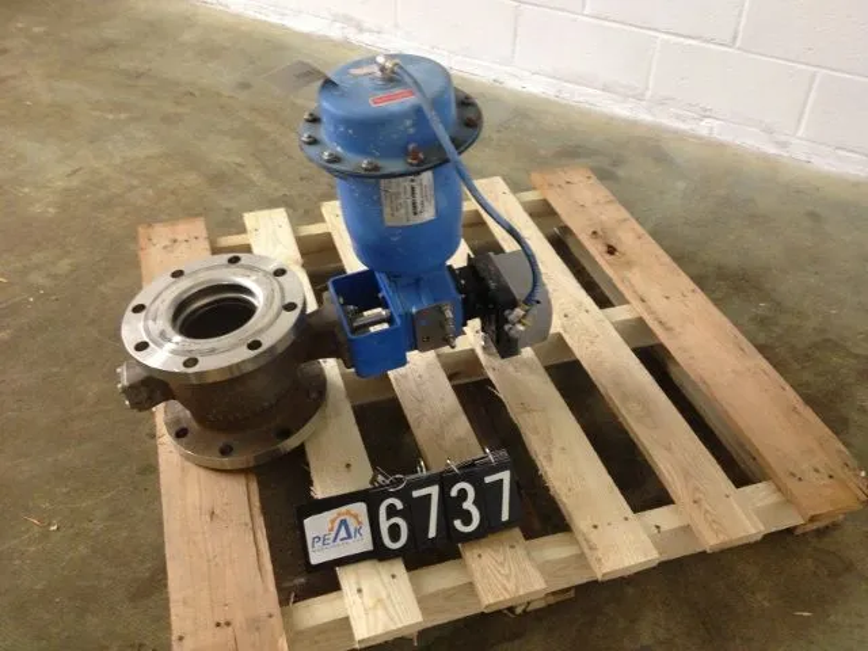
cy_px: 326
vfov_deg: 40.7
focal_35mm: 35
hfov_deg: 52.6
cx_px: 434
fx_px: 878
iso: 200
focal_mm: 4.28
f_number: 2.4
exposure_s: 1/20
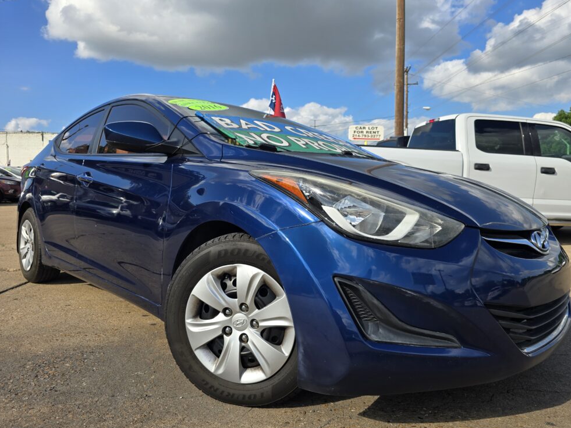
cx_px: 293
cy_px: 213
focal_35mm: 24
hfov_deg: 71.6
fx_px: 396
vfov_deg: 56.8
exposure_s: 1/715
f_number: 1.7
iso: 12
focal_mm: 6.3
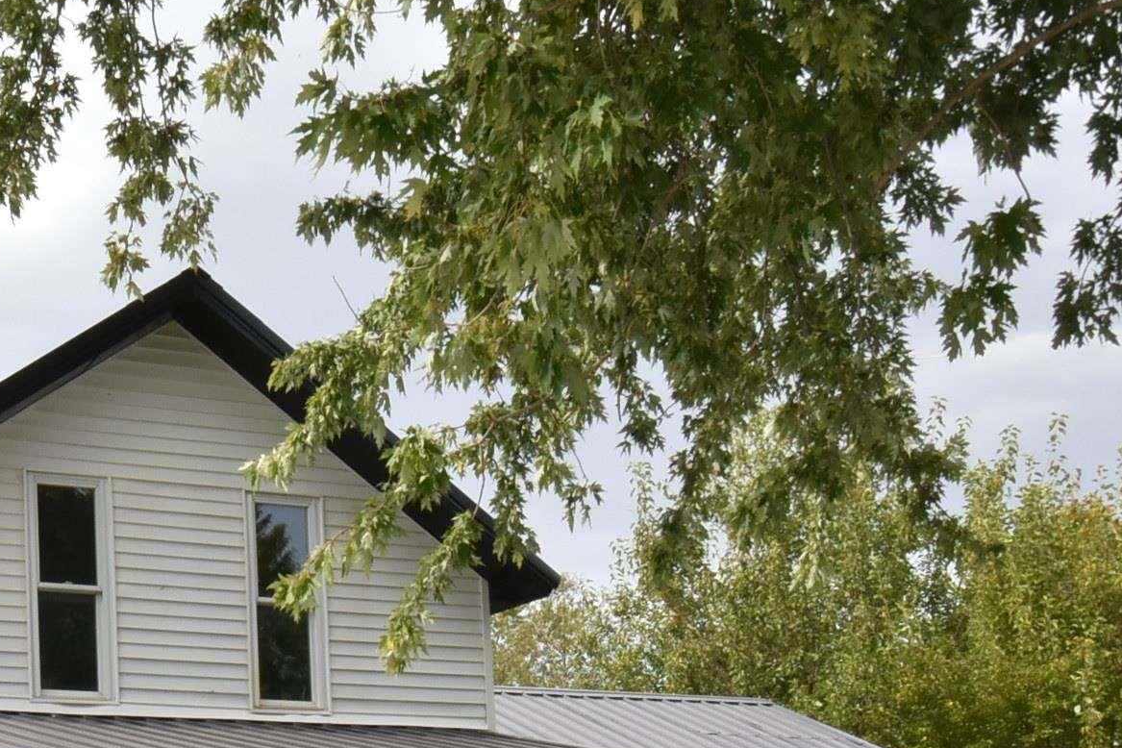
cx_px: 115
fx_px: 2400
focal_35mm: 77
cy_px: 840
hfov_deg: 25.5
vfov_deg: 17.1
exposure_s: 1/80
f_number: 22
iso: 400
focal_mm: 20
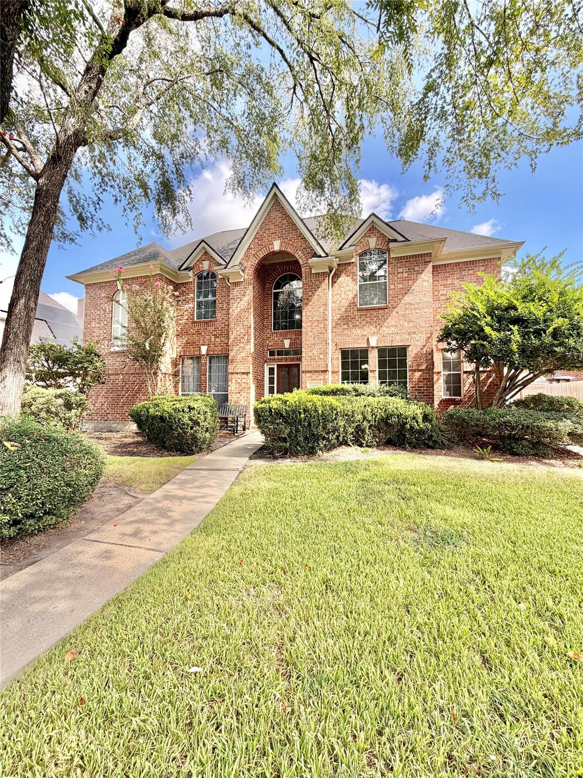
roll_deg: -0.4
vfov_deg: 102.1
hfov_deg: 85.7
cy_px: 389
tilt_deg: +2.6
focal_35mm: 14
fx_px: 314
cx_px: 292
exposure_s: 1/502
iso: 50
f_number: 2.2
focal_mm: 2.22
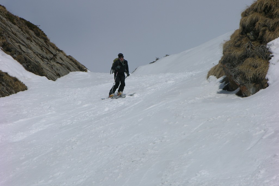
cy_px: 90
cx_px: 139
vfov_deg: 6.0
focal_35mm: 230
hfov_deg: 9.0
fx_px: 1782
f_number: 7.3
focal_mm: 56.7
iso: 50
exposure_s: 1/700
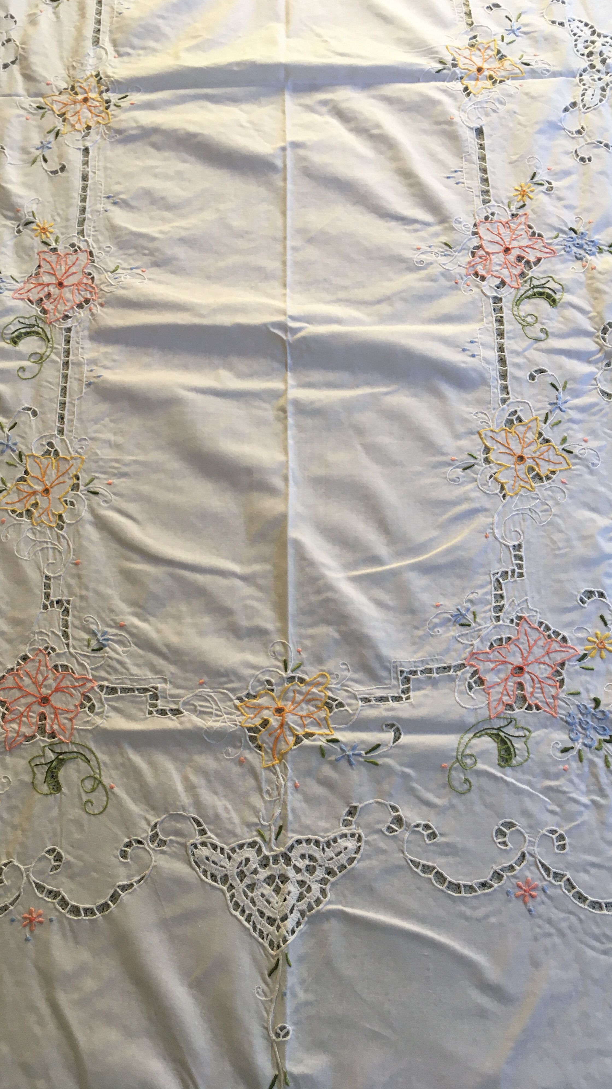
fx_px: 923
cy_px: 542
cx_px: 282
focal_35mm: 32
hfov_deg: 36.7
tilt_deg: -69.3
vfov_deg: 61.0
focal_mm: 4.15
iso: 64
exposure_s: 1/33
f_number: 2.2
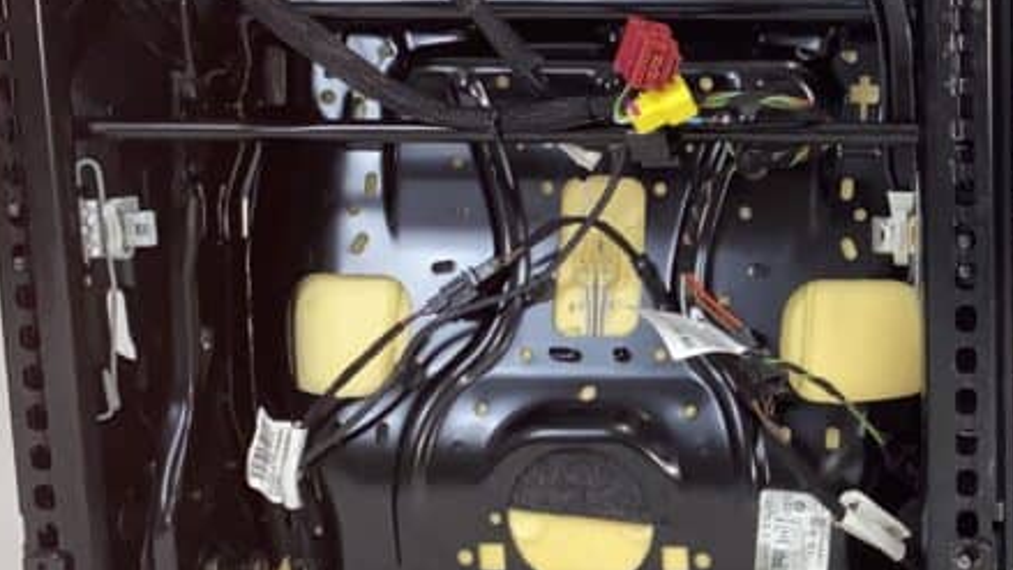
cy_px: 347
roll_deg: -0.7
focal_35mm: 71
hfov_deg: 27.1
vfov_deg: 17.0
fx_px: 1907
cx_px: 1135
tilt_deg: -2.5
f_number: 1.8
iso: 80
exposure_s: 1/100
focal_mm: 4.25
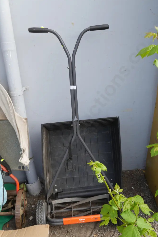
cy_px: 119
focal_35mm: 32
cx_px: 89
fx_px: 211
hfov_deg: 41.0
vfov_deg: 58.7
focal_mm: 15
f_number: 5.6
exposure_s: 1/200
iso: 200
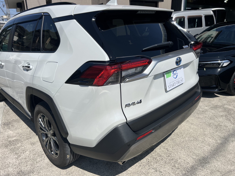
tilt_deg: -16.4
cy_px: 88
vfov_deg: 53.1
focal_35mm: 26
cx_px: 118
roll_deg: +0.4
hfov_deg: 67.3
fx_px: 177
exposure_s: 1/7463
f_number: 1.5
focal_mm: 5.7
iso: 50
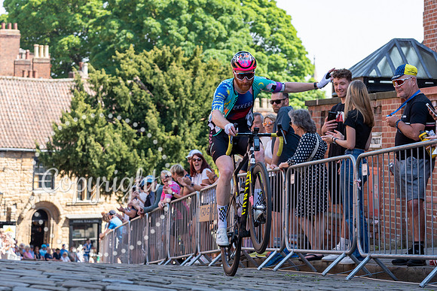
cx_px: 234
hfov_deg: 19.5
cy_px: 129
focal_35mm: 105
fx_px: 1271
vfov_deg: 13.1
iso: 160
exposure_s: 1/800
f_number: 4
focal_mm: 75
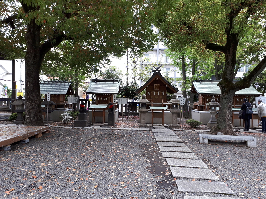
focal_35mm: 27
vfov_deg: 51.4
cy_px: 100
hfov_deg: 65.3
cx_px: 133
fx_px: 207
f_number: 1.9
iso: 50
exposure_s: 1/50
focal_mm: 3.6
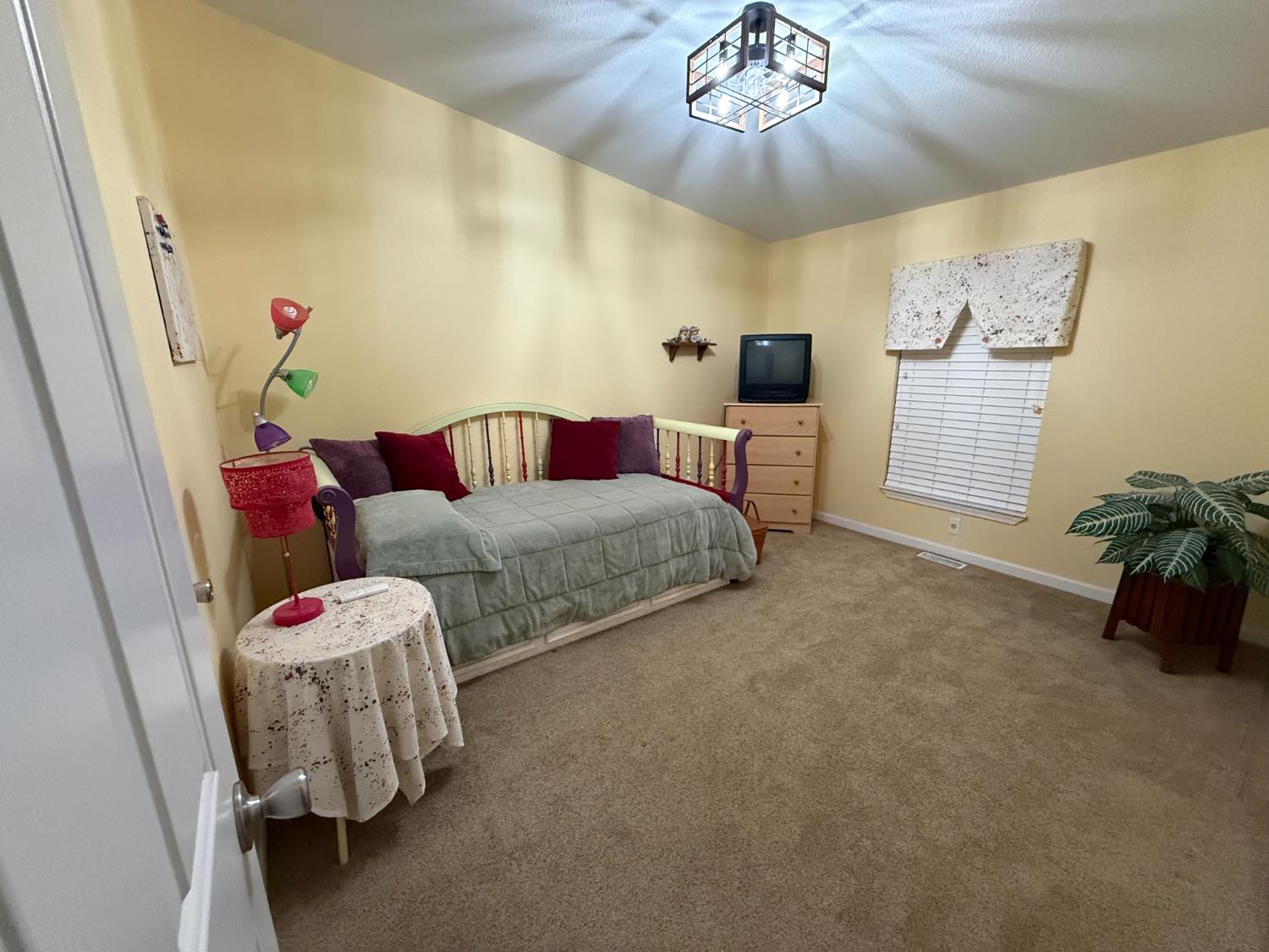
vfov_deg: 85.7
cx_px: 634
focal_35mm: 14
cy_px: 476
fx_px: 513
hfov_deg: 102.1
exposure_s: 1/60
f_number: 2.2
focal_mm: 2.22
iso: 640
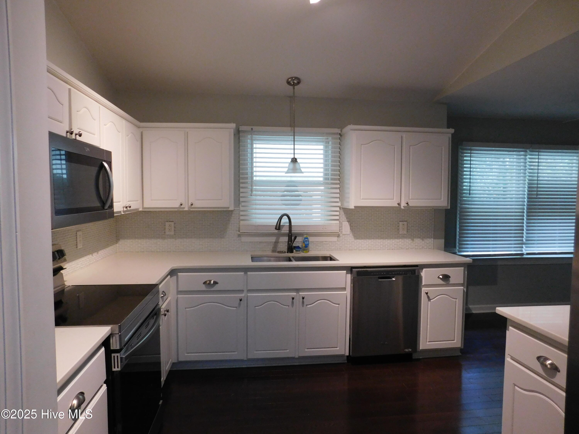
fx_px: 385
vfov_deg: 58.9
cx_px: 290
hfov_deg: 73.9
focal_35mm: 23
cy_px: 217
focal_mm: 4
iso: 400
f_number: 3
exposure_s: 1/30
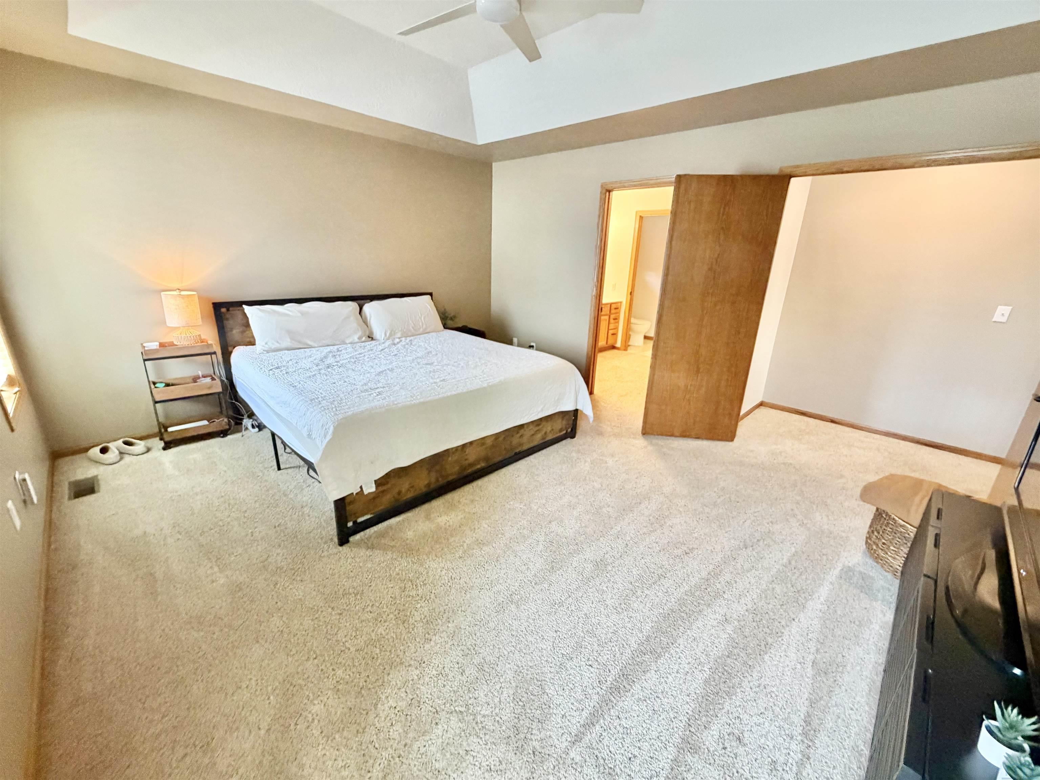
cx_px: 520
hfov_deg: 102.1
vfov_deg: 85.7
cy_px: 390
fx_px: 421
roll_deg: -2.5
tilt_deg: -17.4
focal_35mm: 14
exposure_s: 1/60
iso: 500
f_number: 2.2
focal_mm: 2.22
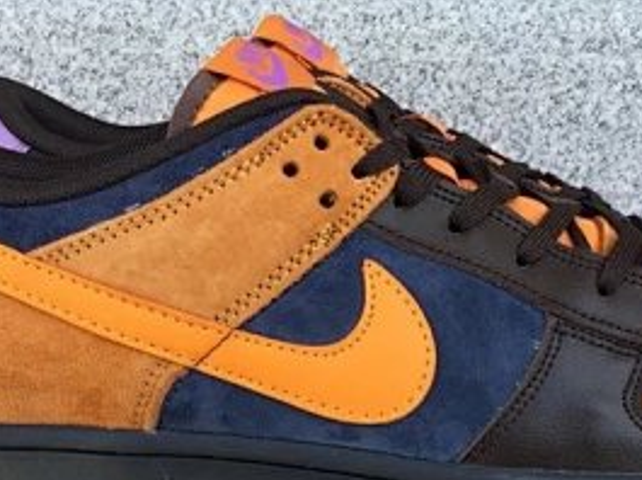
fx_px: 1389
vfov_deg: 19.1
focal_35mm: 75
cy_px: 463
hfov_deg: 25.9
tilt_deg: -17.3
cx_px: 407
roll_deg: -0.7
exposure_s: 1/109
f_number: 2.4
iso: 25
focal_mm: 3.3
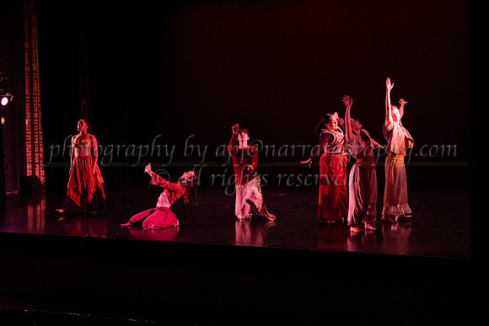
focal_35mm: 46
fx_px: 629
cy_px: 166
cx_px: 248
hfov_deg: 42.5
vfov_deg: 29.1
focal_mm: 43
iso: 4000
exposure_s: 1/400
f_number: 4
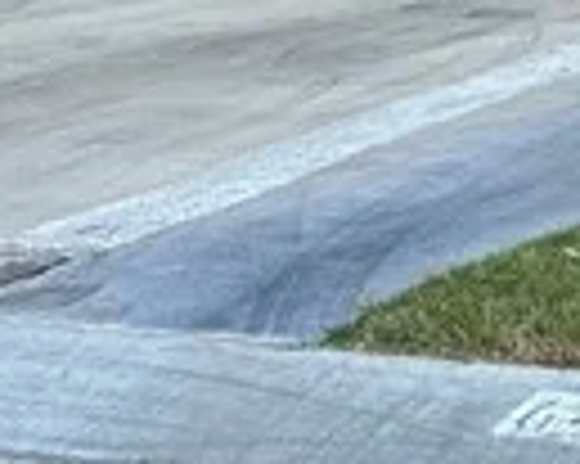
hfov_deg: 8.5
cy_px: -577
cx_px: 1524
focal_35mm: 202
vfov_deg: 7.3
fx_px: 3465
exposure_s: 1/160
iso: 64
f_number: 1.5
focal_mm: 5.7
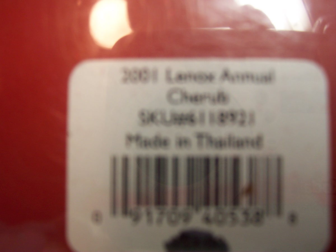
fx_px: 359
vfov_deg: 38.7
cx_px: 168
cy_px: 126
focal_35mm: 37
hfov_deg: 50.1
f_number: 2.8
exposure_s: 1/45
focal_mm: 5.6
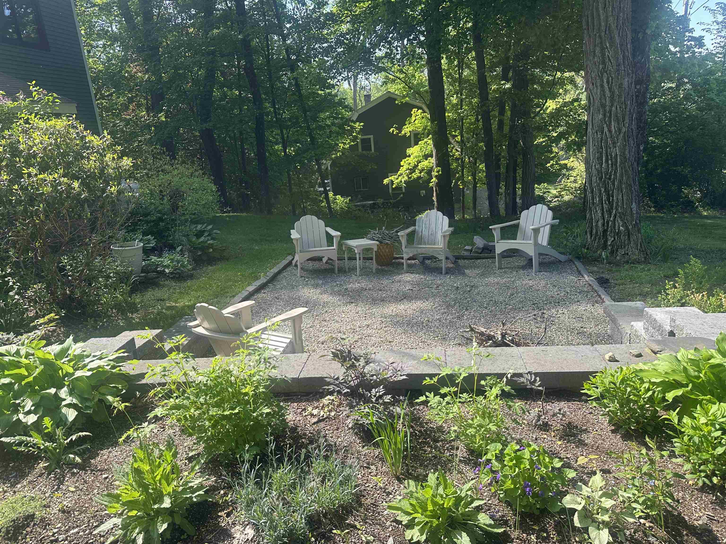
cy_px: 272
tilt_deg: -15.7
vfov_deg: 56.8
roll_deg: +5.1
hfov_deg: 71.6
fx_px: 503
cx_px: 363
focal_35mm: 24
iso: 80
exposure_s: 1/836
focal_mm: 6.86
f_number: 1.78
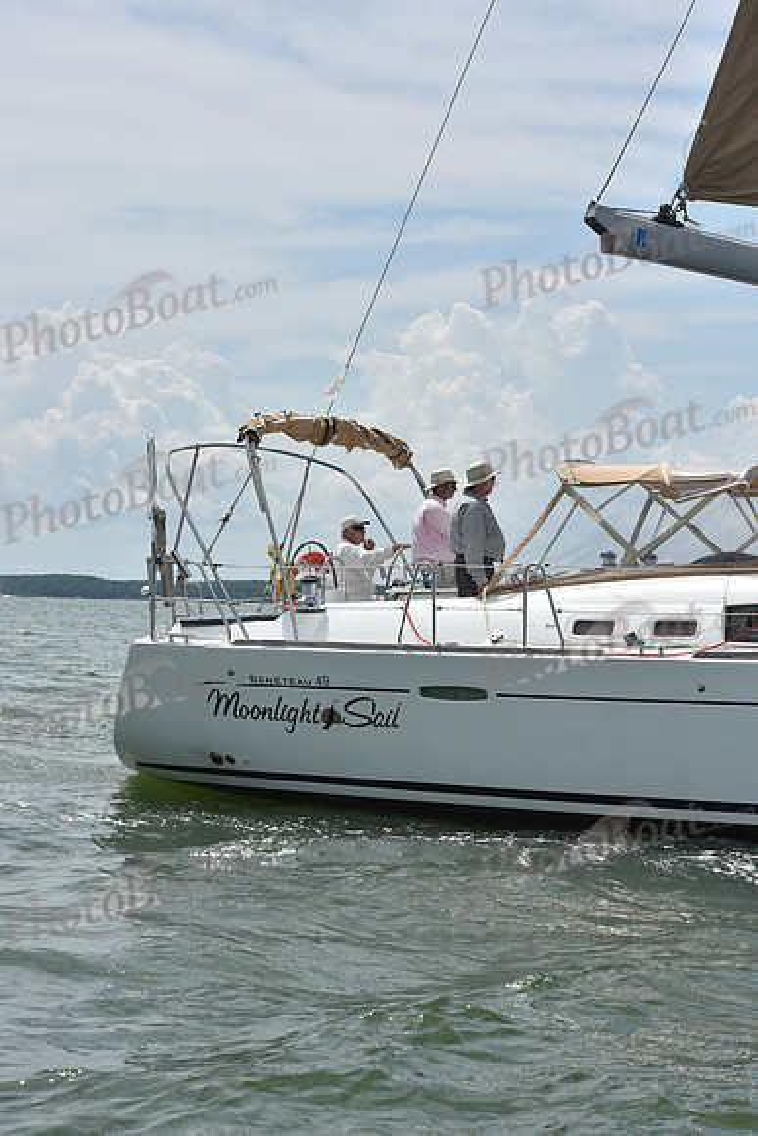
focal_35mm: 70
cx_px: 379
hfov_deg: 19.5
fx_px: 2209
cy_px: 568
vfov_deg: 28.8
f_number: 11
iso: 320
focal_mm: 70
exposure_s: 1/1000
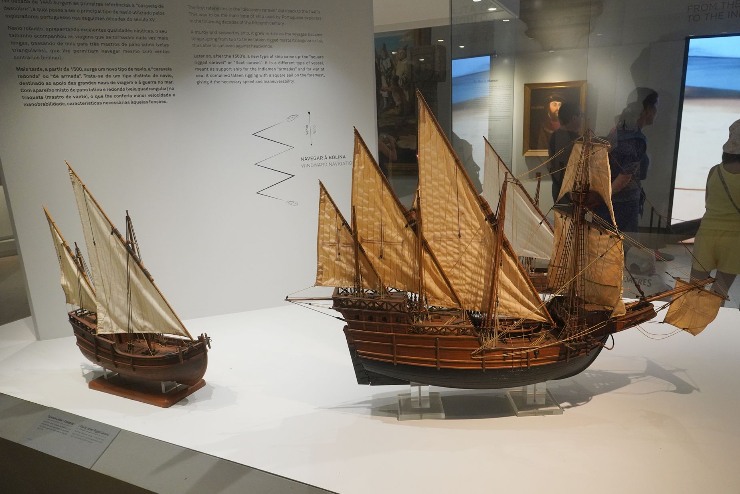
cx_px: 397
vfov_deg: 49.5
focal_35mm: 26
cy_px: 261
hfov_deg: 69.3
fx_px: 534
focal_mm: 24
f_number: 9
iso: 3200
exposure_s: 1/80
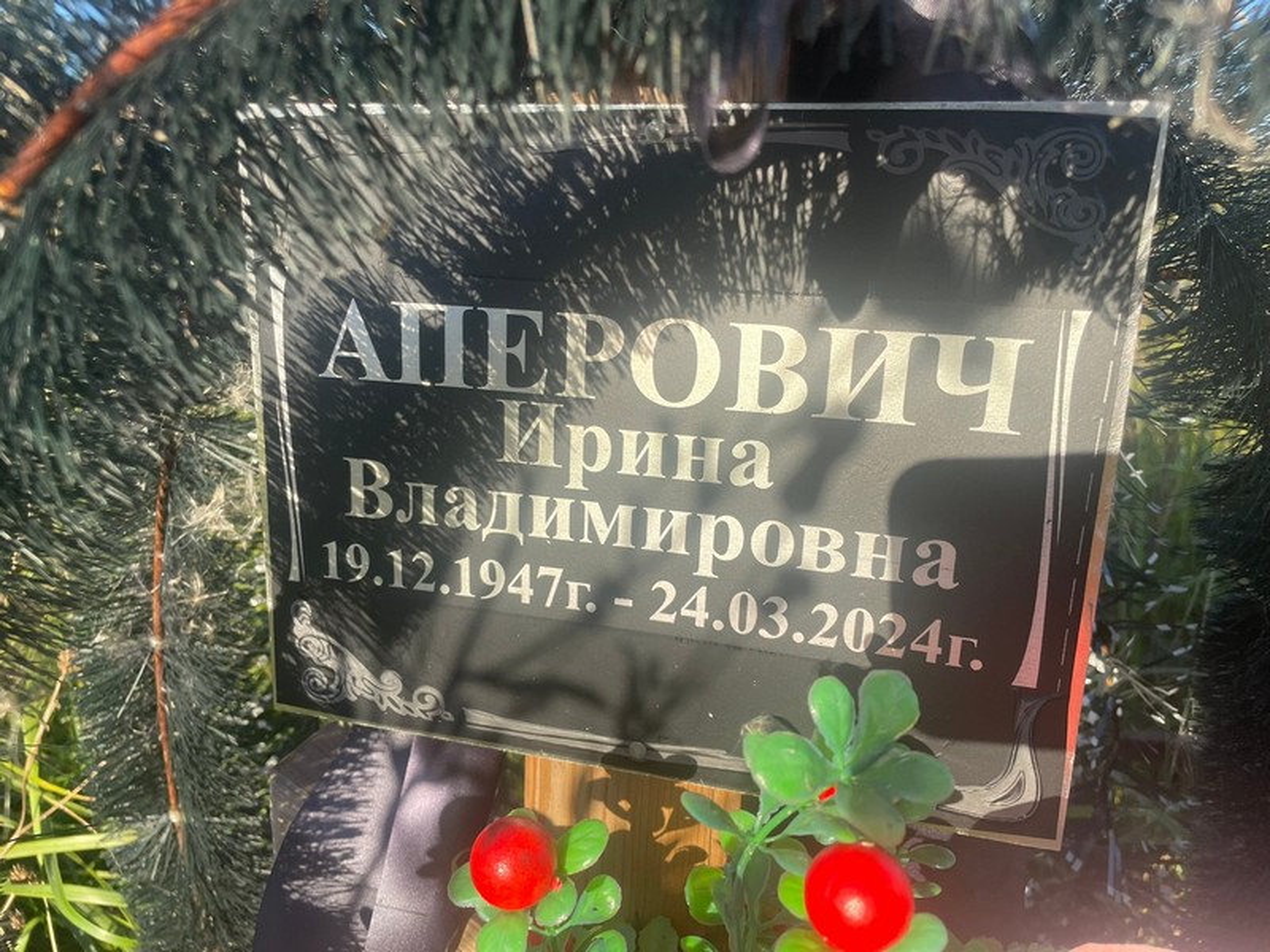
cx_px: 635
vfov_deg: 53.1
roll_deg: -0.7
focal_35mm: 26
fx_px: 954
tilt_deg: -10.2
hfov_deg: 67.3
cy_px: 476
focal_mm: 4.2
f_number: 1.6
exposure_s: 1/1435
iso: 32
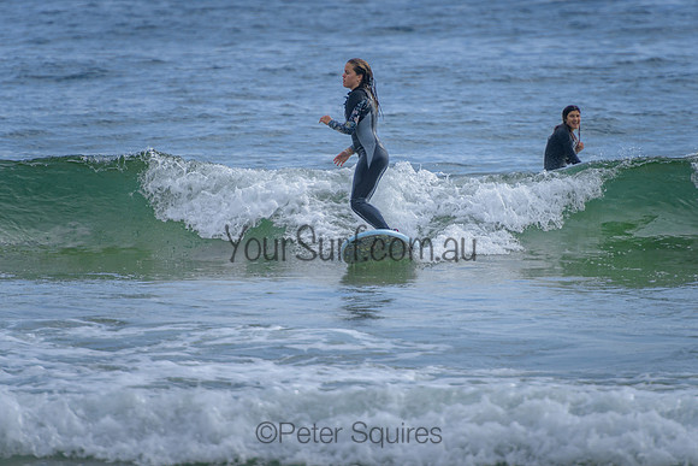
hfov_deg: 4.2
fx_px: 9509
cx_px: 391
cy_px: 208
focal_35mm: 490
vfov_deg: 2.8
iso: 200
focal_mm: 400
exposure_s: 1/1600
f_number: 5.6
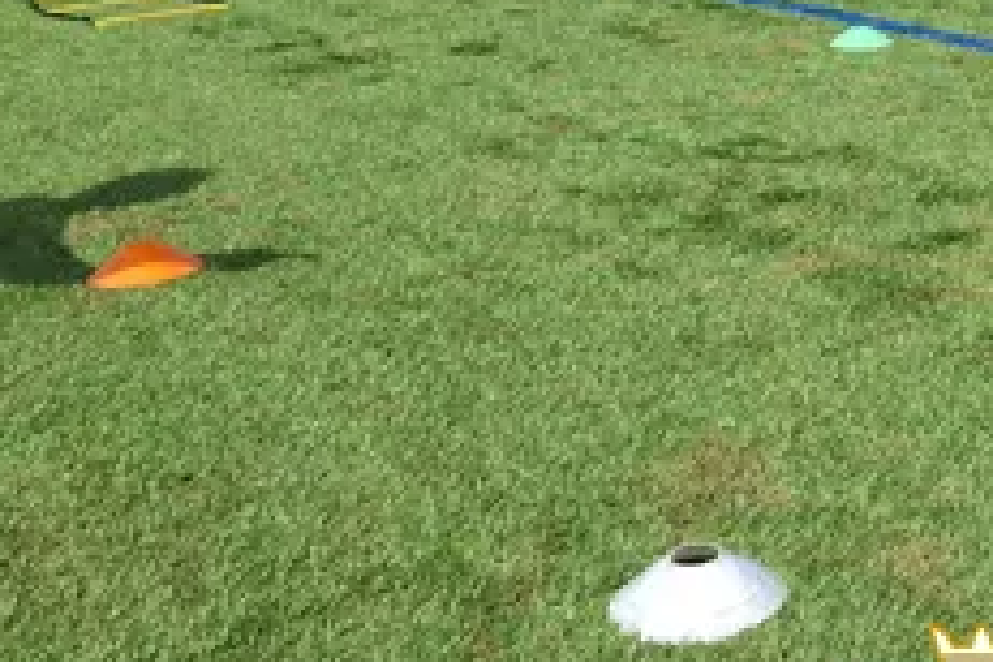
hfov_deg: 30.3
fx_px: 1710
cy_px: 43
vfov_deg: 21.3
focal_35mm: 62
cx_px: 980
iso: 50
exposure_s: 1/1344
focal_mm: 5.54
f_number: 1.8
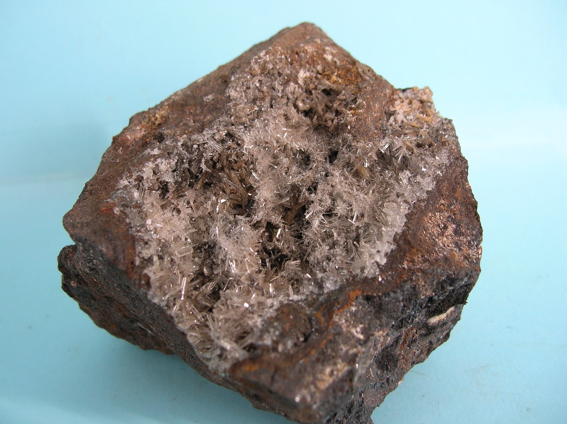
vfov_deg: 39.6
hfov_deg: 51.4
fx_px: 589
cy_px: 212
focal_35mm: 36
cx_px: 284
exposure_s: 1/46.3
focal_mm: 6
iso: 50
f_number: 2.7
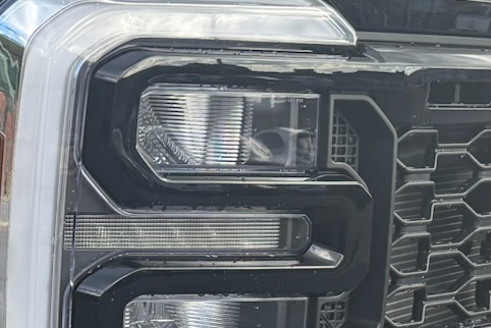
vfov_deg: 12.9
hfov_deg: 16.9
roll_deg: -1.1
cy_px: 270
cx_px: -302
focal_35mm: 106
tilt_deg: -8.3
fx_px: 1447
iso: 100
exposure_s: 1/1060
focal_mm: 6.76
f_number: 1.78
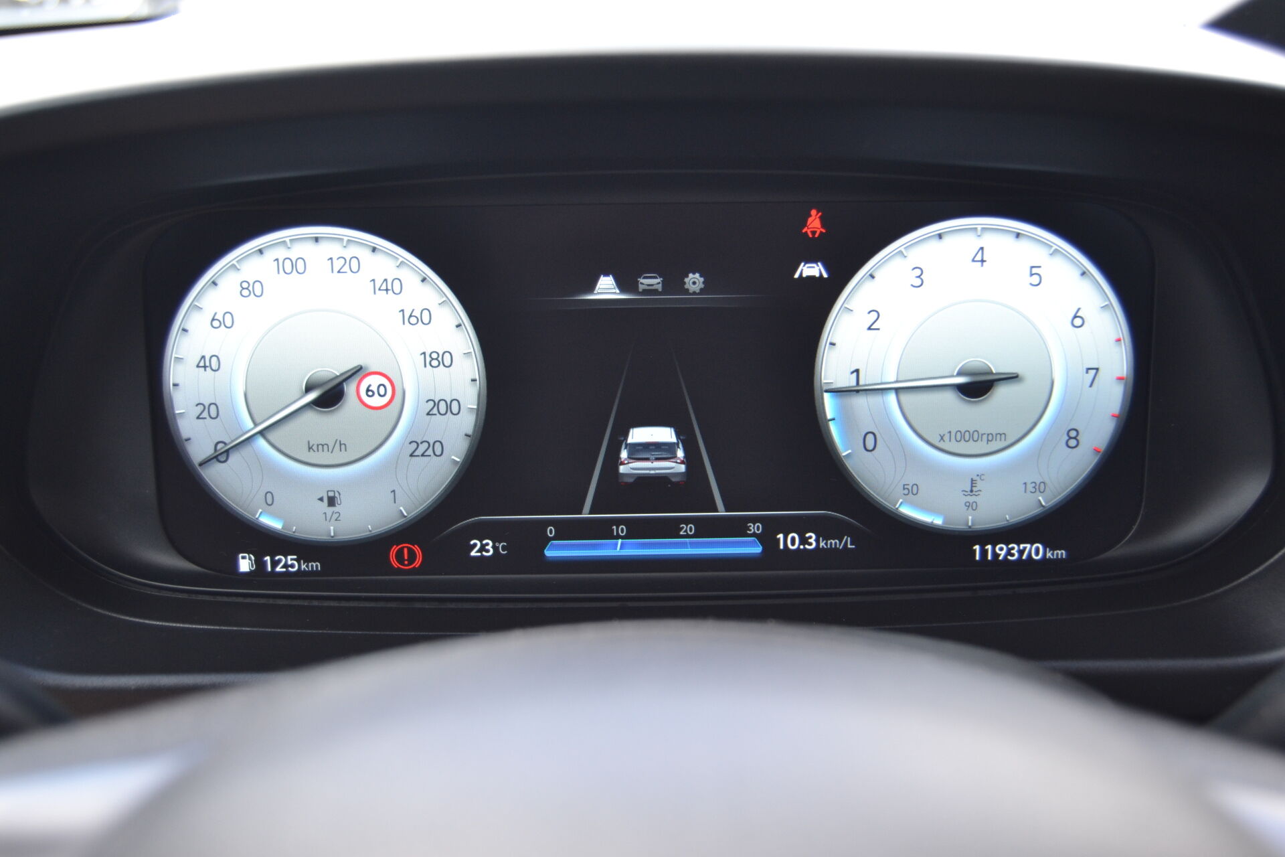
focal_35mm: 45
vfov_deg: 29.9
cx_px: 642
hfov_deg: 43.6
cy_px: 428
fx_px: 1606
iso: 400
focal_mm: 30
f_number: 4.5
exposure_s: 1/80
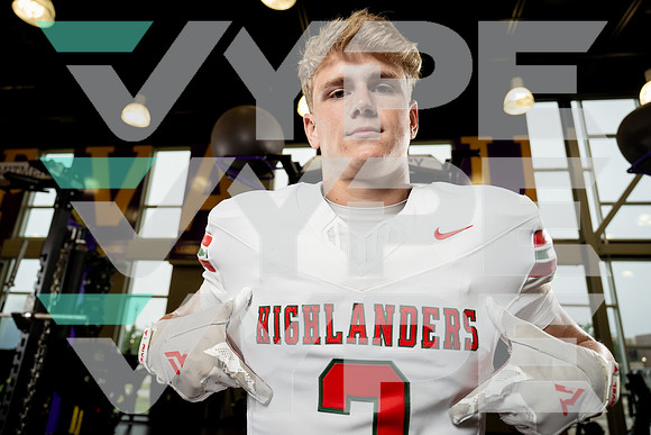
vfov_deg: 53.2
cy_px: 218
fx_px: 434
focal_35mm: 24
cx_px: 326
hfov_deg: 73.7
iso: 640
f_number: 4
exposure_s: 1/250
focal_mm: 24
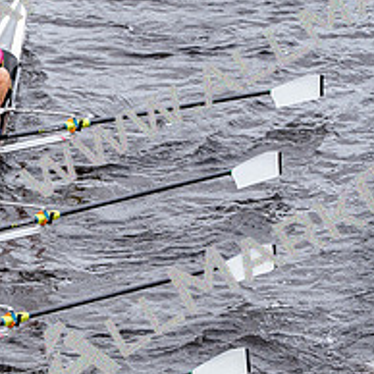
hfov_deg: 3.4
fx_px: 6210
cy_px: 230
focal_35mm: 508
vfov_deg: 3.4
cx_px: -121
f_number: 2.8
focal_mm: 200
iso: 320
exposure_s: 1/2000
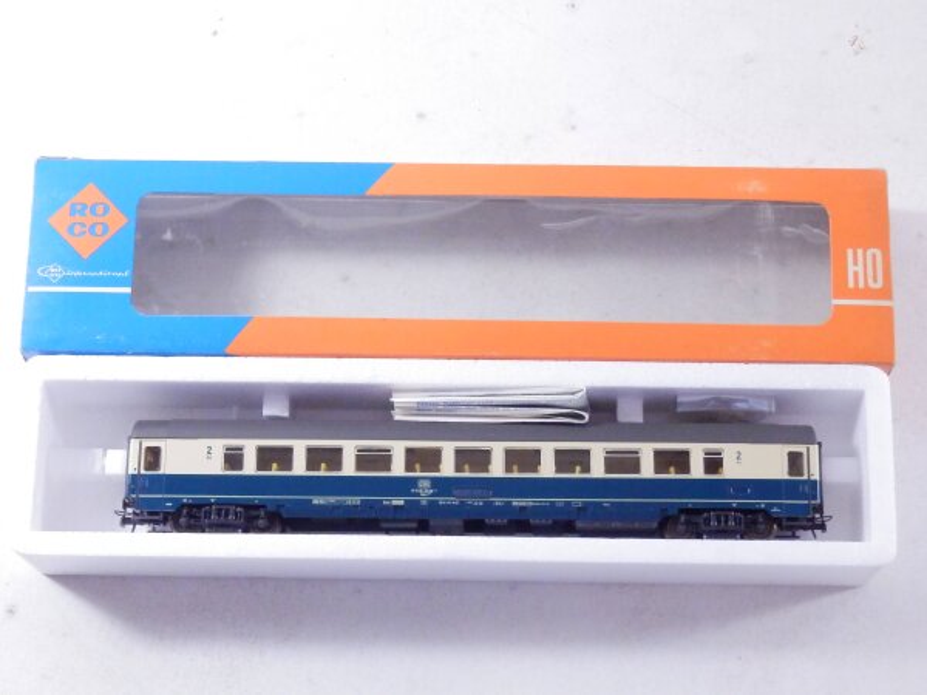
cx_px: 464
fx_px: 1767
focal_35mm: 66
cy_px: 348
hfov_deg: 29.4
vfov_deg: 22.3
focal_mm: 11.9
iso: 1250
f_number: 4.4
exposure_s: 1/160
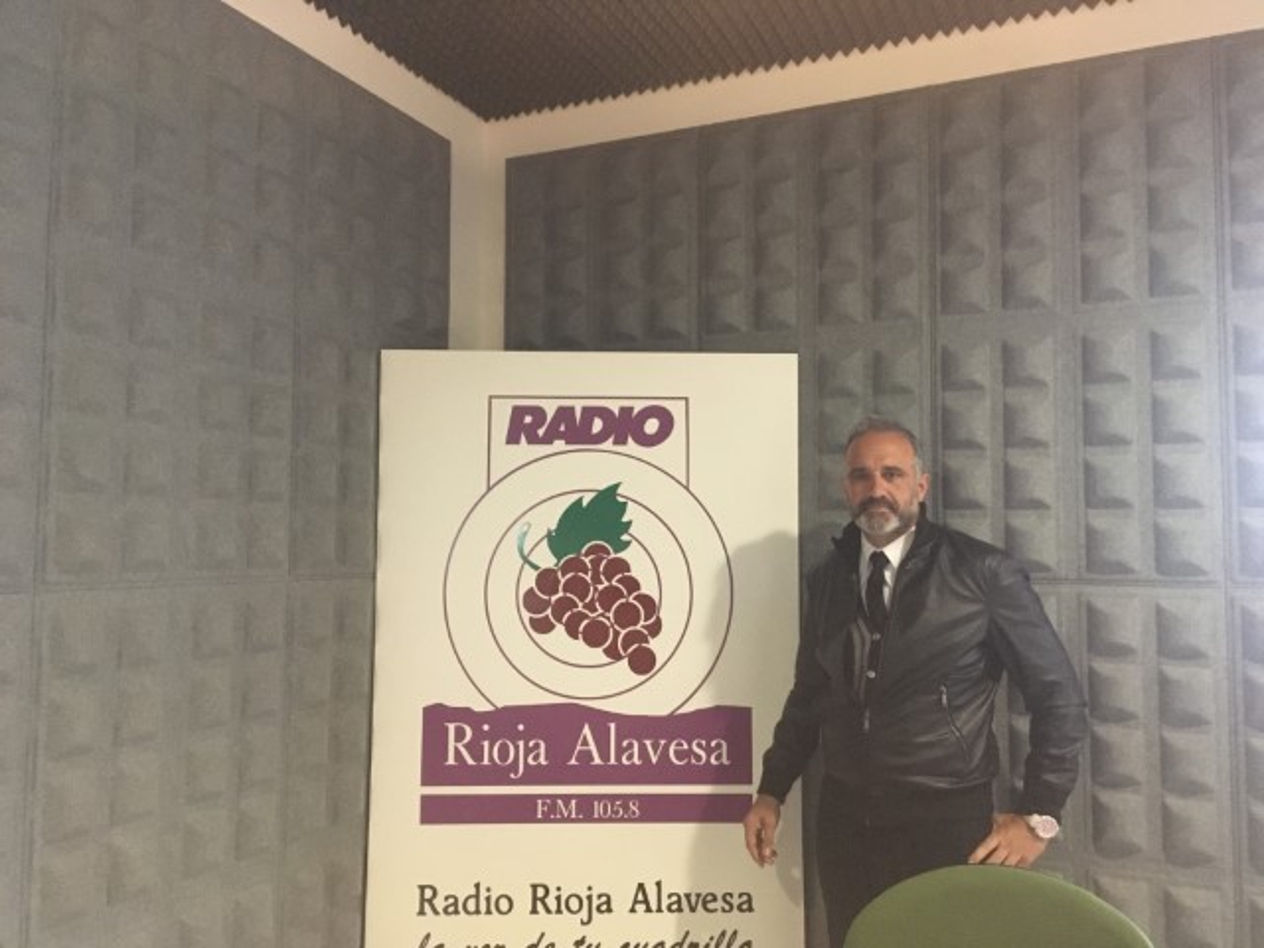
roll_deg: -0.4
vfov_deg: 48.2
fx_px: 1059
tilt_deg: +2.5
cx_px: 632
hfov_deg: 61.7
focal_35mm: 29
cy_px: 474
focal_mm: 4.15
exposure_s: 1/17
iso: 320
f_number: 2.2
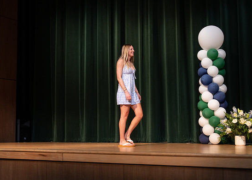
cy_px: 89
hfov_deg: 33.8
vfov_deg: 24.4
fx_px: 415
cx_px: 124
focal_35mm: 58
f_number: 1.2
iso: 500
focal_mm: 50
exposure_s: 1/320
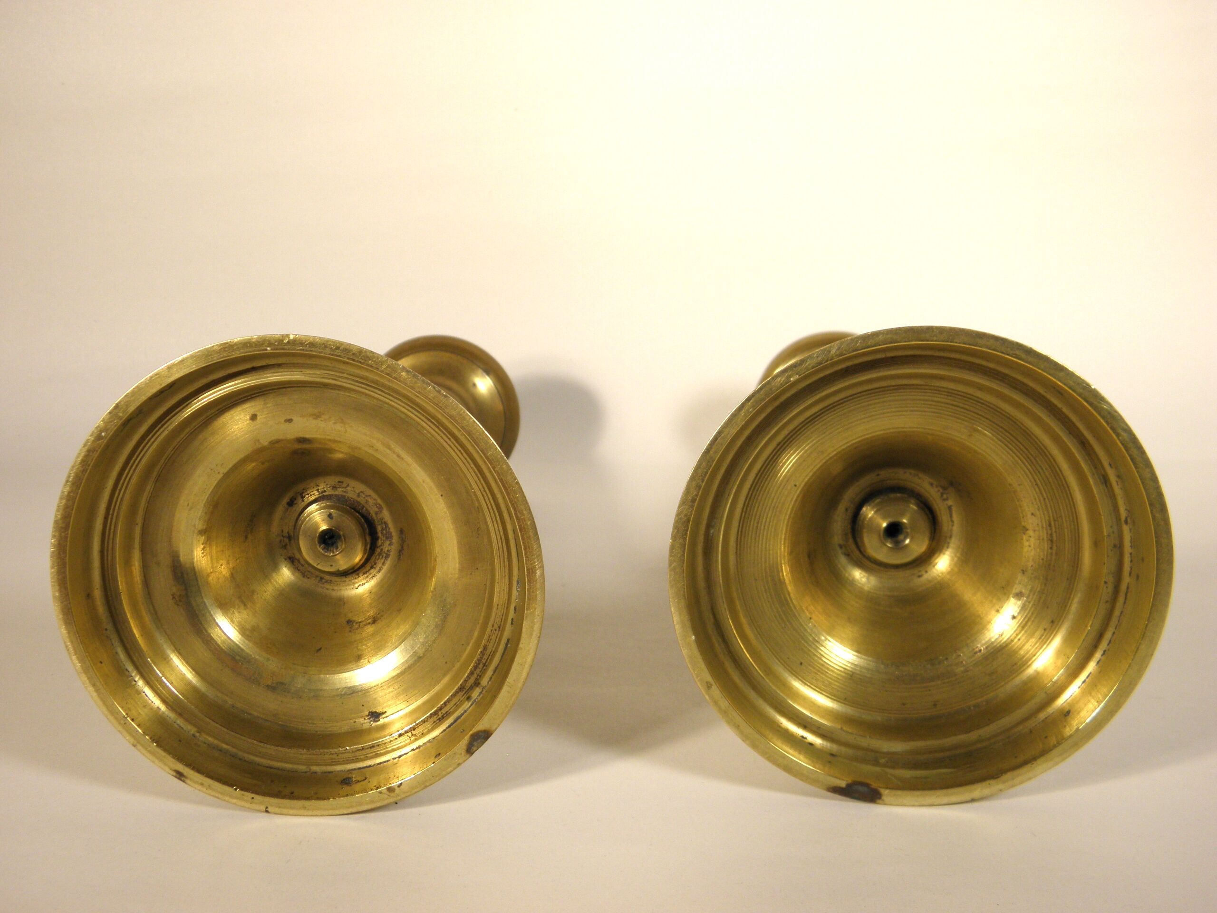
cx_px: 608
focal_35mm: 39
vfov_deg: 36.8
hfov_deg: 47.9
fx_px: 1371
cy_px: 456
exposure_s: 1/50
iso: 100
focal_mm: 7.1
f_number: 3.8
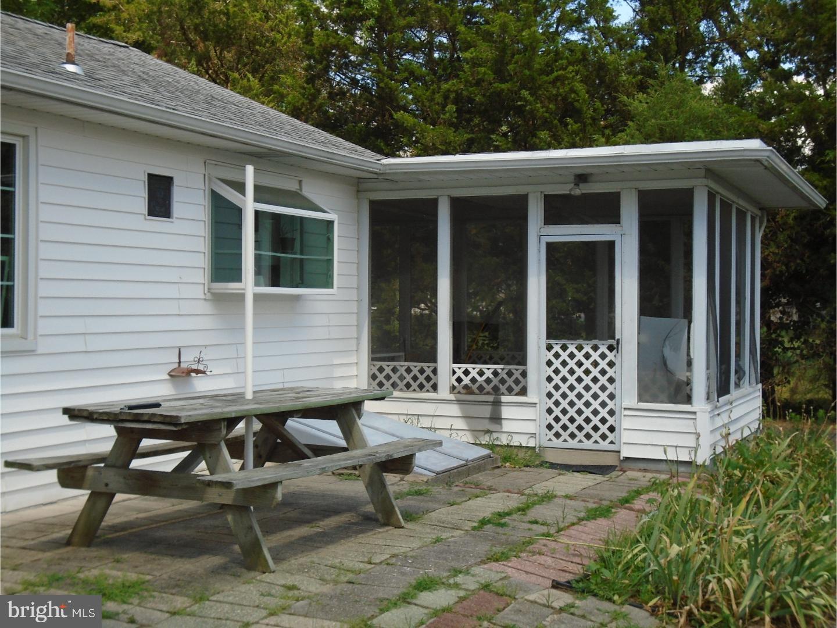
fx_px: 1185
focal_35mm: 49
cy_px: 314
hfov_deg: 38.9
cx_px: 418
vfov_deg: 29.7
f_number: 4.5
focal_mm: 8.7
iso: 100
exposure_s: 1/250
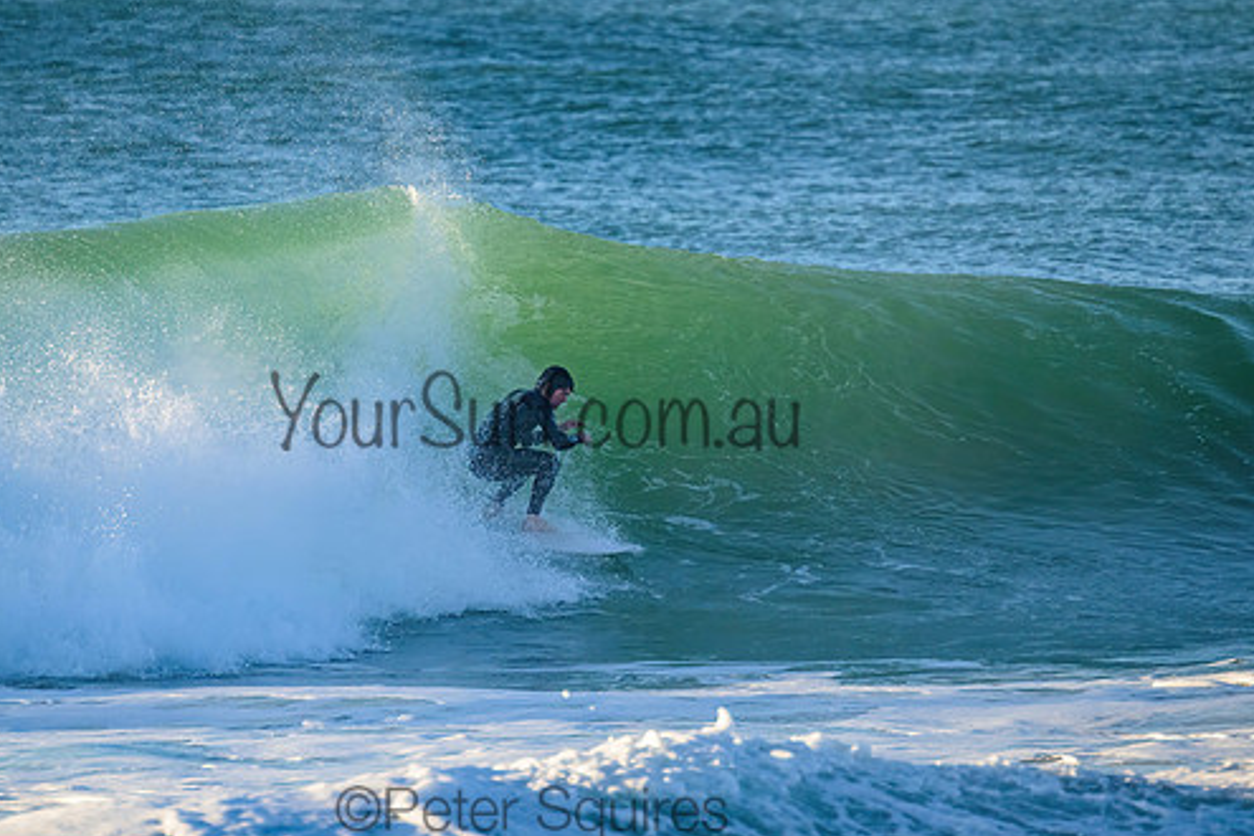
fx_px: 25705
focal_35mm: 738
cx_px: 532
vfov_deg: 1.9
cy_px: 389
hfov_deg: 2.8
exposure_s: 1/1600
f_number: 11
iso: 2500
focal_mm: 630
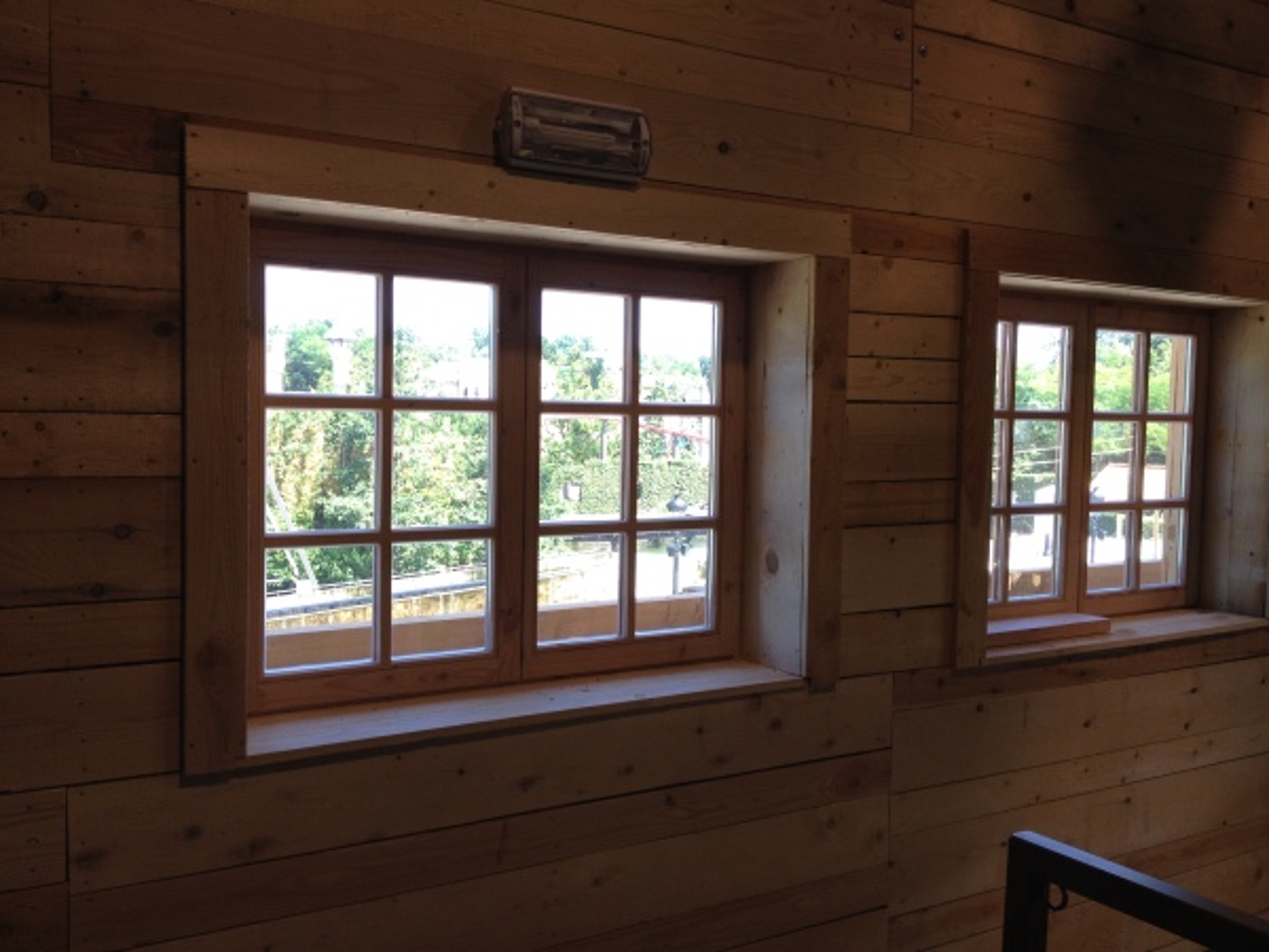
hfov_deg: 52.6
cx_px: 634
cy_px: 476
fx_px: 1283
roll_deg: -0.2
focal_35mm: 35
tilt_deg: -8.9
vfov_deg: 40.7
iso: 50
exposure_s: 1/120
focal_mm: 4.28
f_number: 2.4
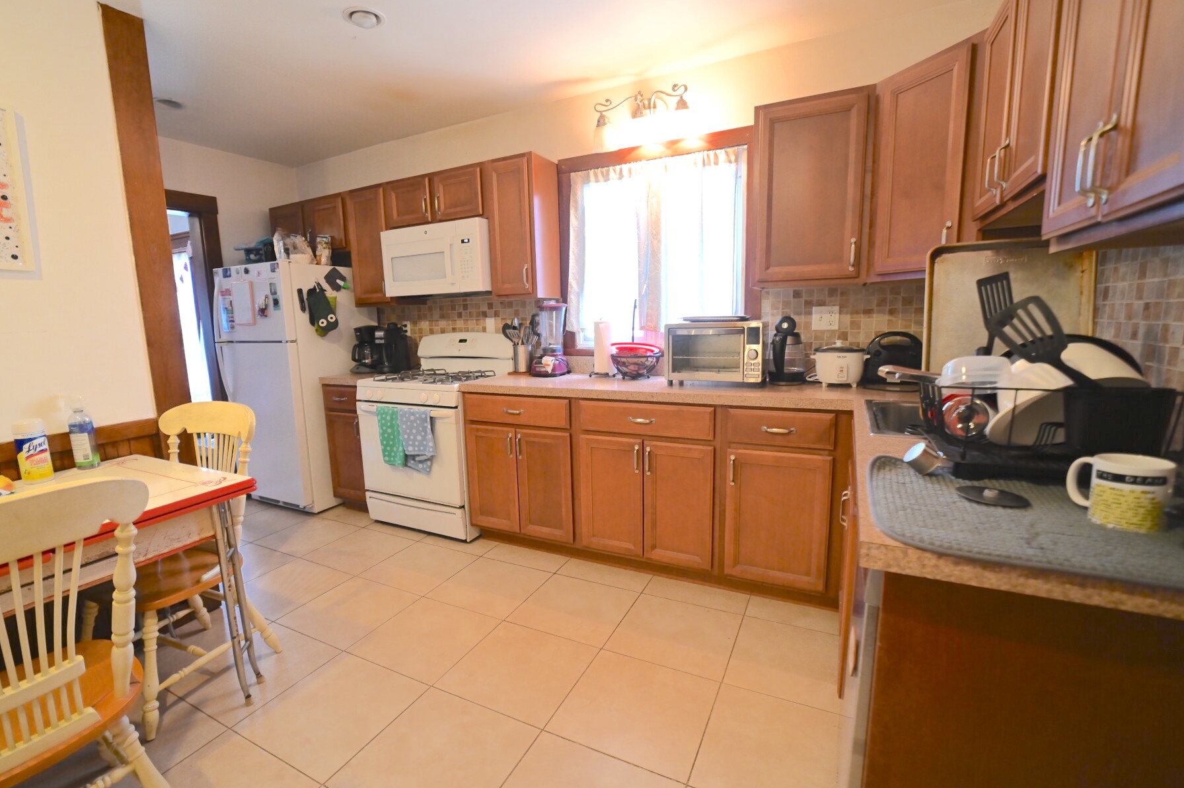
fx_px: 526
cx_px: 560
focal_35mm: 16
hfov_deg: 96.7
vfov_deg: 73.7
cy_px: 404
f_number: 2.8
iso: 2000
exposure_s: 1/125
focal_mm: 14
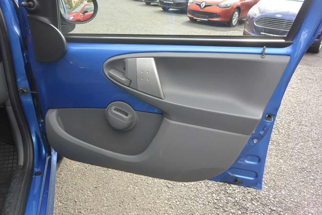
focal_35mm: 27
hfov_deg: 67.4
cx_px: 161
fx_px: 242
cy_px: 108
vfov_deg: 47.9
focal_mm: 10
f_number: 3.5
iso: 160
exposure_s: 1/400
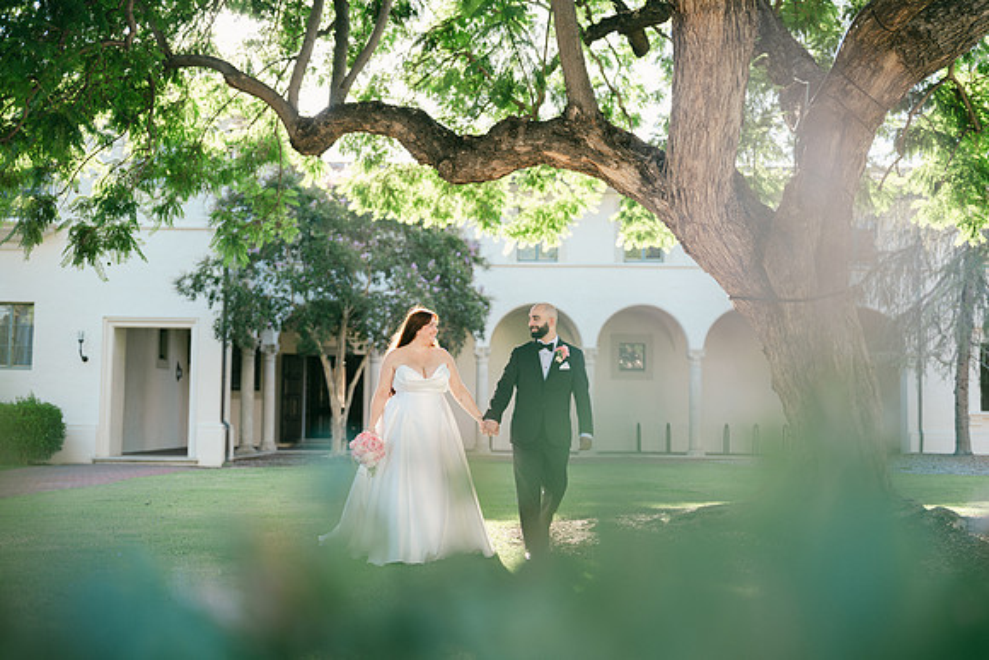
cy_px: 330
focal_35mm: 46
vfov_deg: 29.4
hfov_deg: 42.9
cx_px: 494
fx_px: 1257
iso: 80
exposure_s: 1/200
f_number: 1.7
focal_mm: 55
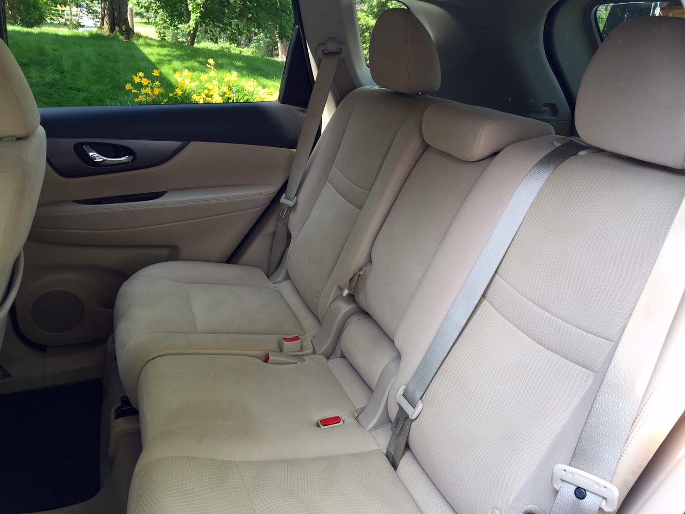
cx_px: 342
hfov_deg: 61.7
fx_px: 574
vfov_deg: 48.2
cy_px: 257
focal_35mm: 29
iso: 32
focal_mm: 4.15
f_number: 2.2
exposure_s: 1/60
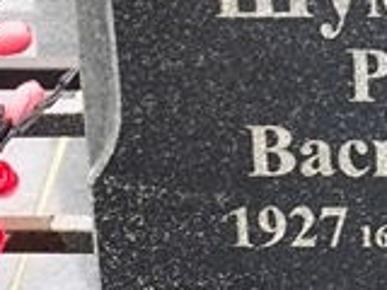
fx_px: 2784
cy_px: 109
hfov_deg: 7.9
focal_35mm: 249
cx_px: 470
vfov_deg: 6.0
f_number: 1.7
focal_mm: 4.71
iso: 80
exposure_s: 1/120
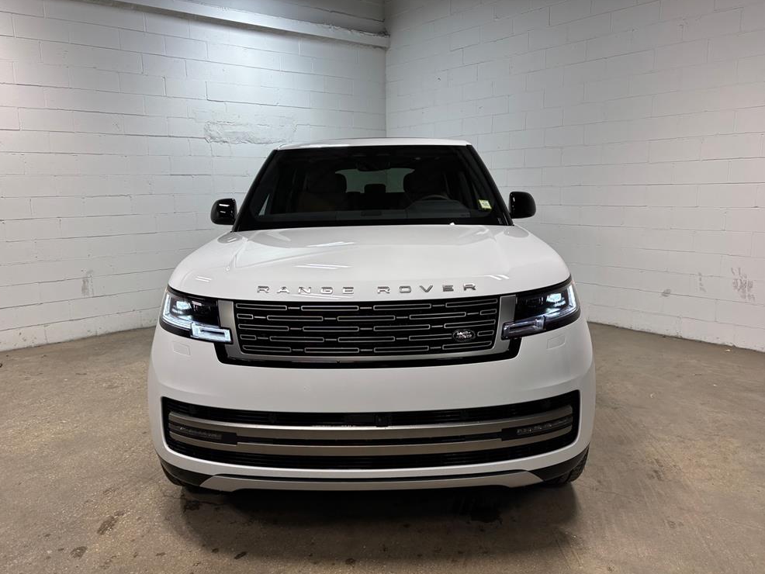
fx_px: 597
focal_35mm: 27
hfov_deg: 65.3
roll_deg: +0.9
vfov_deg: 51.4
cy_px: 292
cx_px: 372
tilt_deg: -11.6
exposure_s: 1/498
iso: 64
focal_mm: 5.96
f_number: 1.6
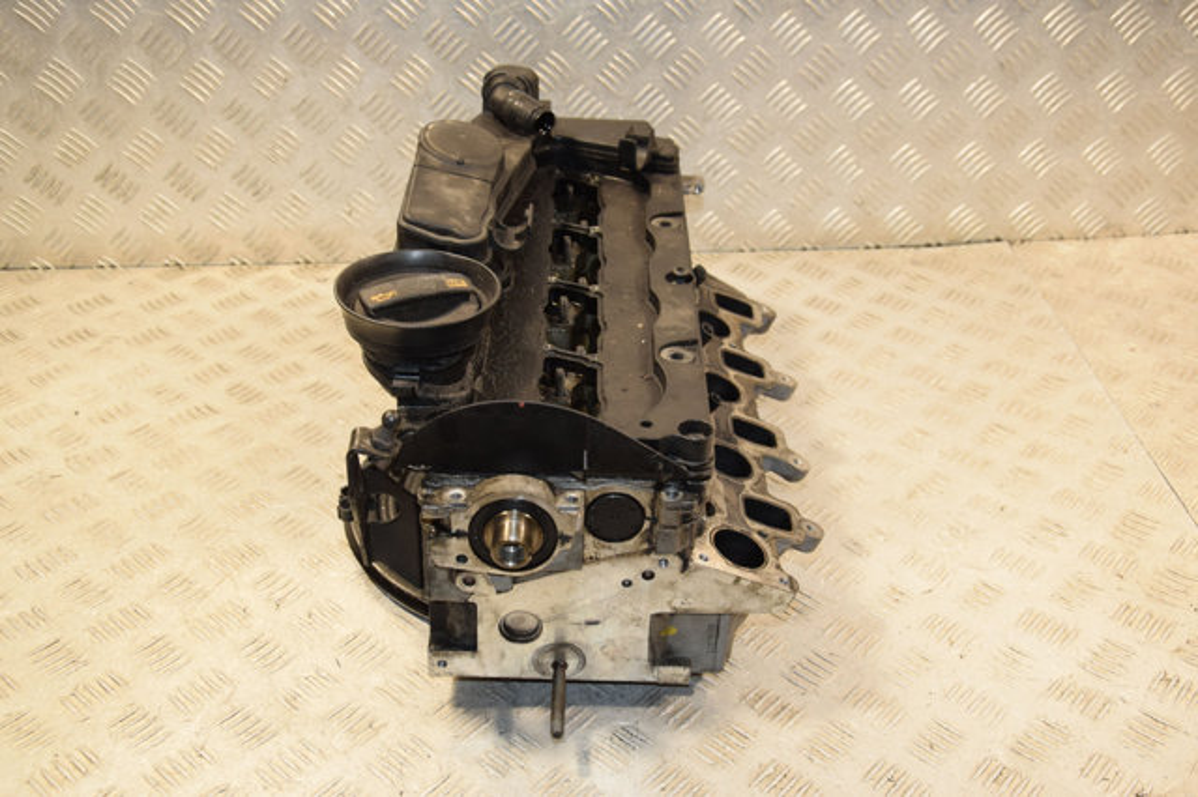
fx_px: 1397
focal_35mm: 42
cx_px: 599
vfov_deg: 31.9
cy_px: 398
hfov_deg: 46.4
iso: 800
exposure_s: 1/200
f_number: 6.3
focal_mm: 28
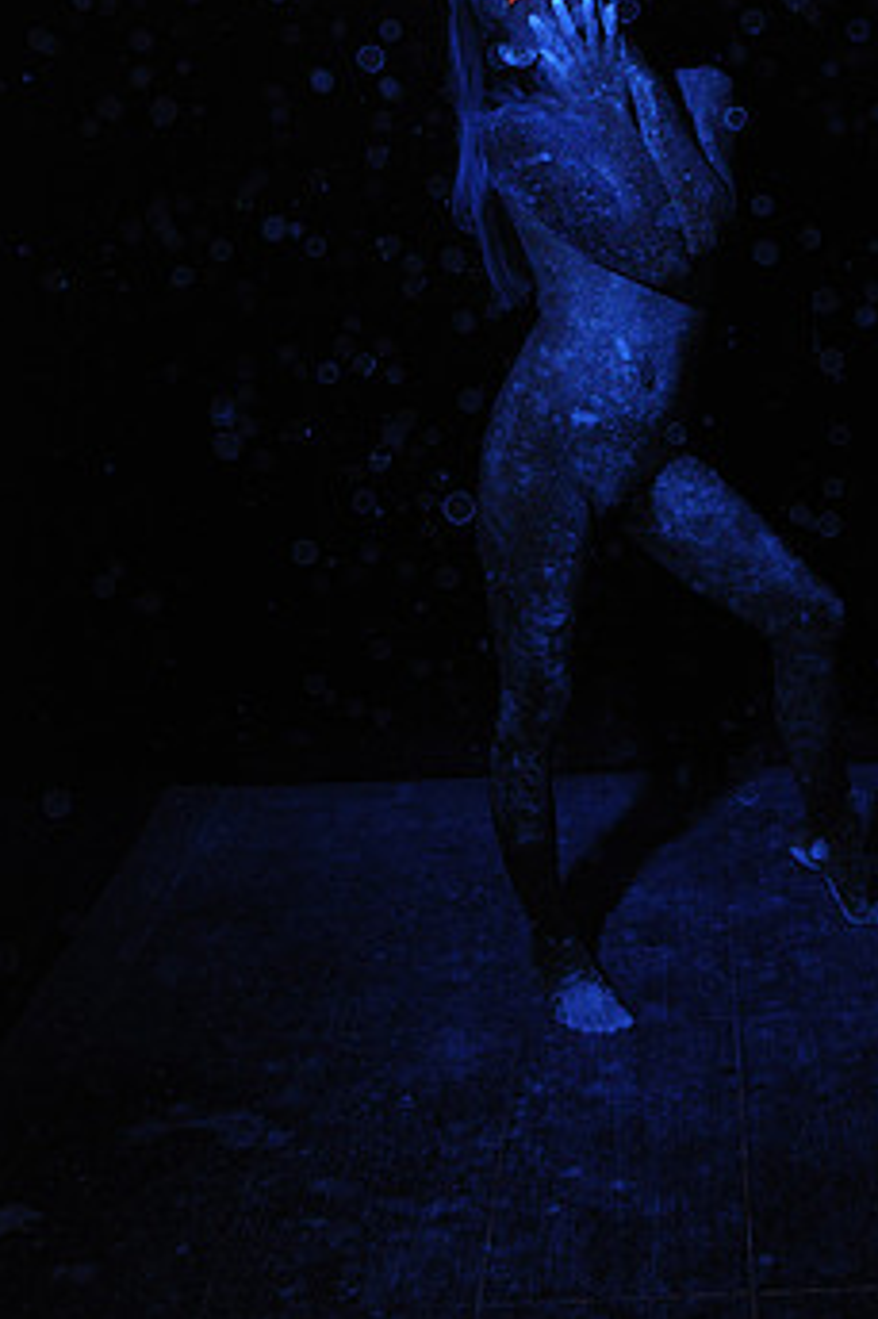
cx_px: 734
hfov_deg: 24.5
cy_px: 330
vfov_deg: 36.0
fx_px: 1977
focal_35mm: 54
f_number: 4
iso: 800
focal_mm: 32
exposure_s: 1/125
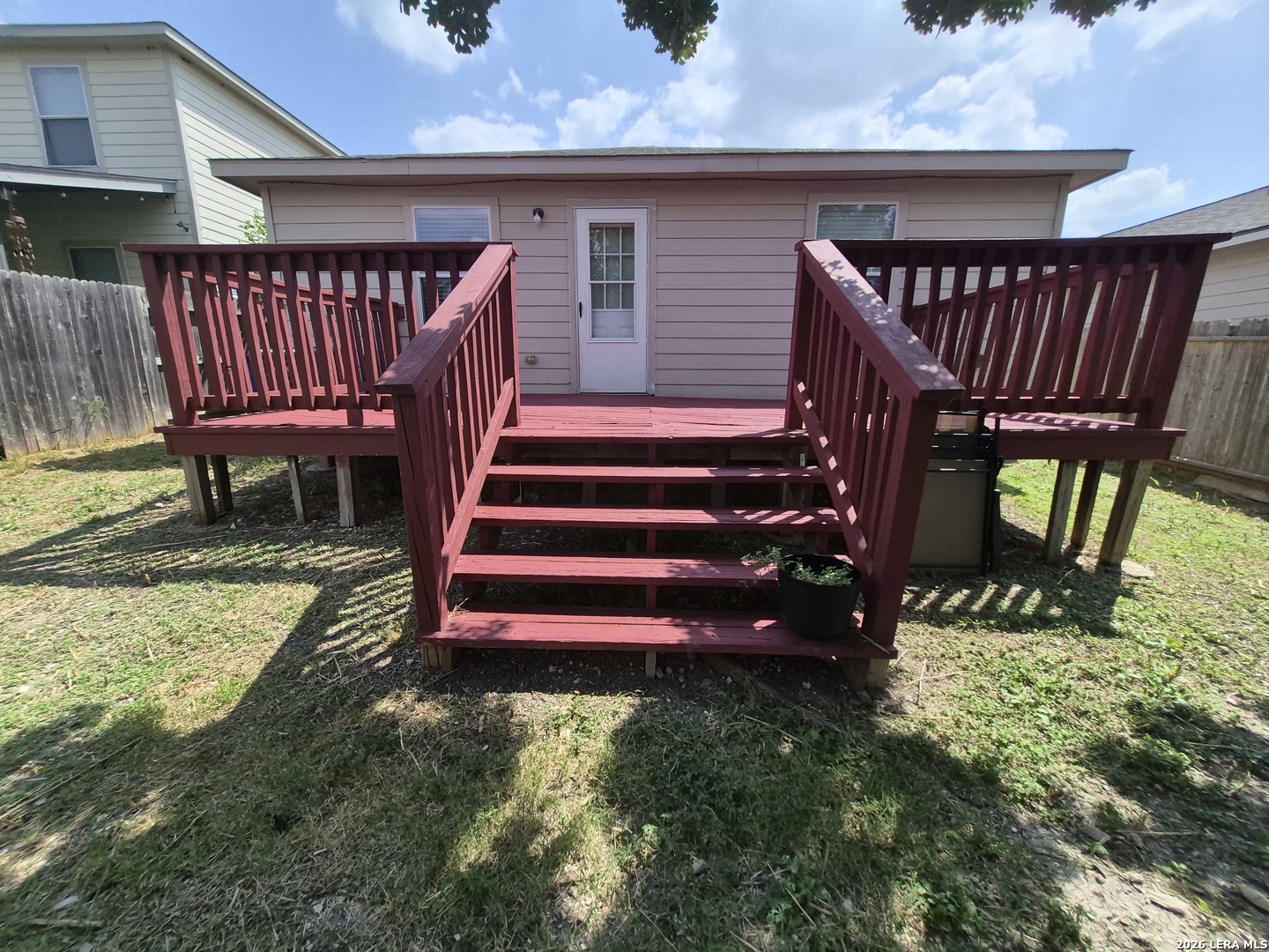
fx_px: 477
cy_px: 476
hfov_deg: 106.2
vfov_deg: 89.9
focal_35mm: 13
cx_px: 634
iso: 40
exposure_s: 1/2004
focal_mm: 1.74
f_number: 2.2
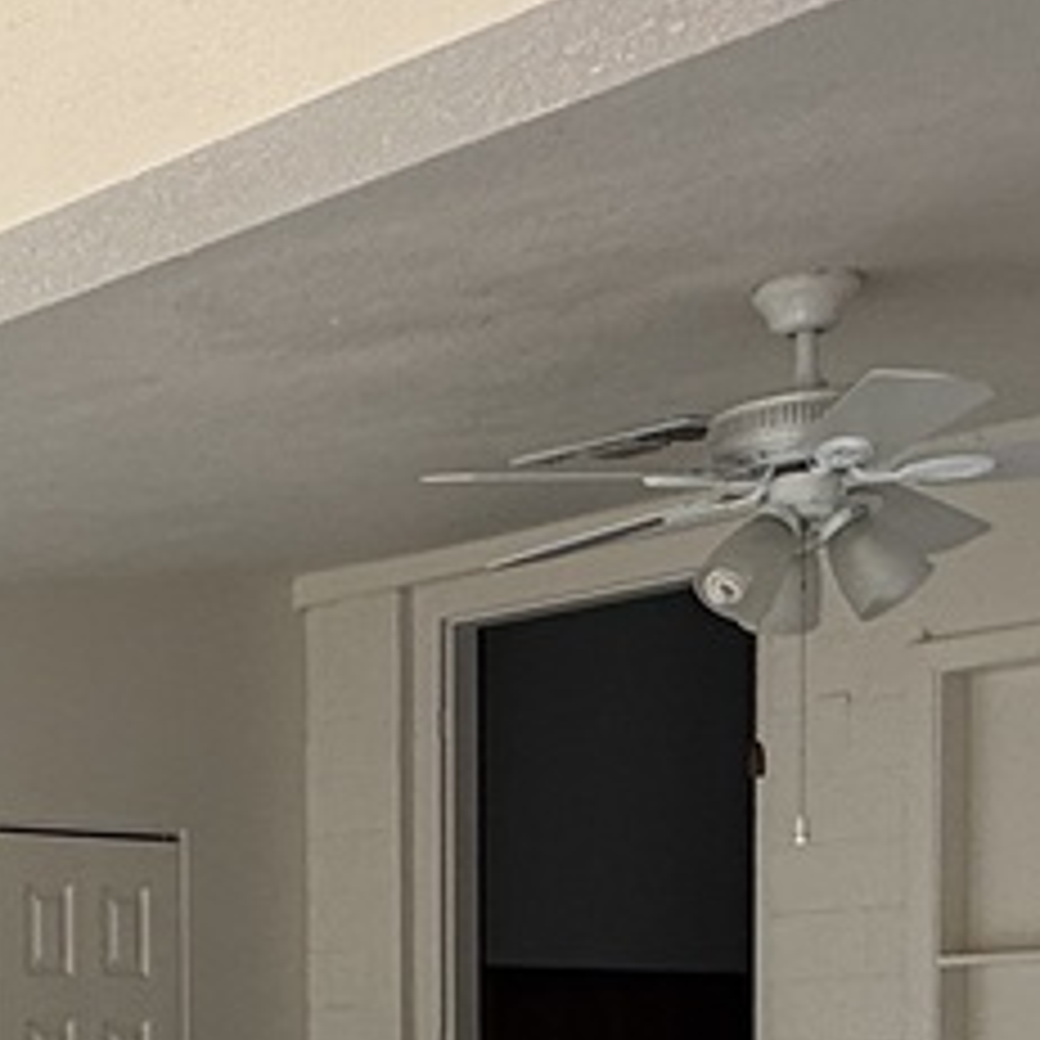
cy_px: 1279
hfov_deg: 20.2
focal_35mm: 77
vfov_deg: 20.8
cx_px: -378
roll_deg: +0.9
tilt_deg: -4.2
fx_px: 2617
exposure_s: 1/99
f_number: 2.2
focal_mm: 2.22
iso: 50
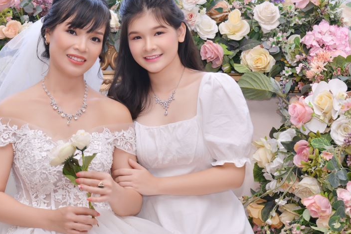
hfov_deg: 16.5
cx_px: 100
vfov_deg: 11.1
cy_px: 97
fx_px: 1209
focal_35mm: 124
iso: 320
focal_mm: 70
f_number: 6.7
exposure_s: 1/125
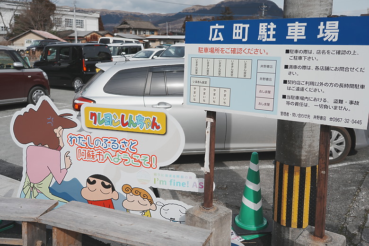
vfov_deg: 38.9
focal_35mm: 34
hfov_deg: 55.8
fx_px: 348
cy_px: 123
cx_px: 184
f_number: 4
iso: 100
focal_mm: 34
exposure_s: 1/1600
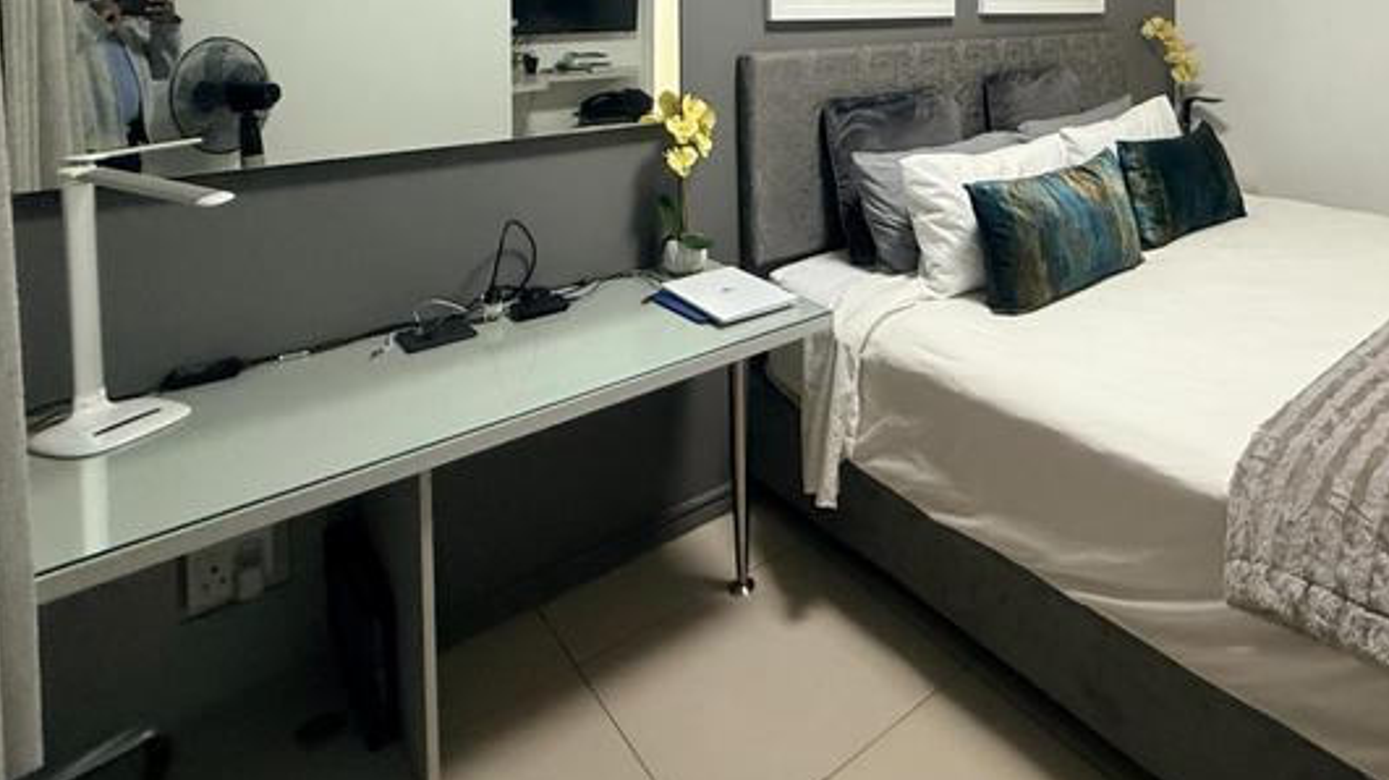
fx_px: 847
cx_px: 934
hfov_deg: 76.1
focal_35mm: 23
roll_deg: +1.5
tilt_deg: -1.5
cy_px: 29
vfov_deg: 43.5
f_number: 2.2
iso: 320
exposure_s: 1/50
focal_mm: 2.22
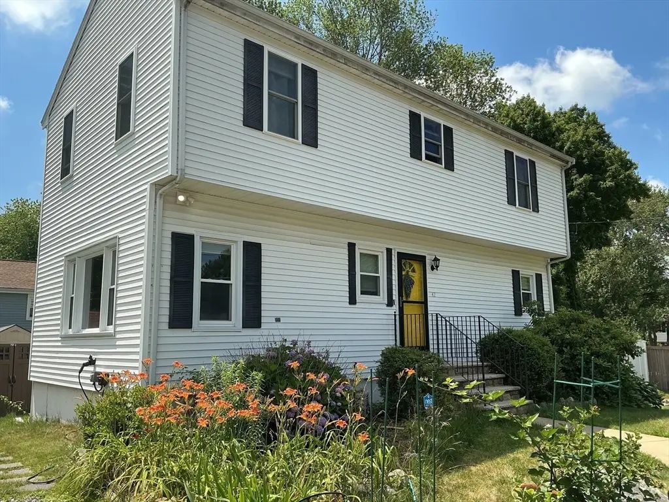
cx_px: 334
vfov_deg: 48.2
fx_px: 560
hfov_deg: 61.7
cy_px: 251
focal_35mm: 29
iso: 25
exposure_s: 1/1534
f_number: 1.8
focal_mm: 3
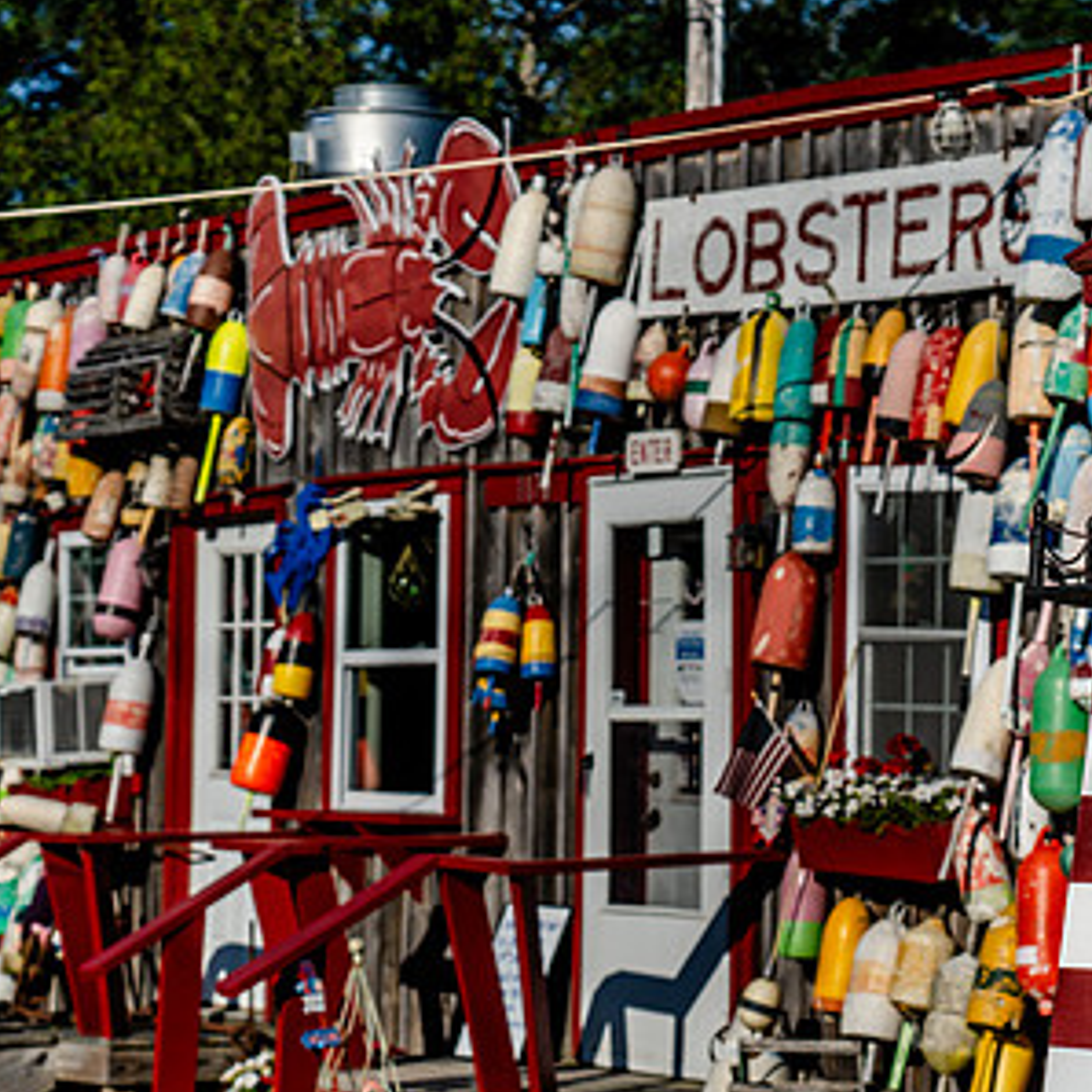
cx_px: 759
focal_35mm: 116
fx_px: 4140
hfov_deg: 15.0
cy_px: 559
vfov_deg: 15.0
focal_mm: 70
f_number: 4
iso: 250
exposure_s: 1/4000
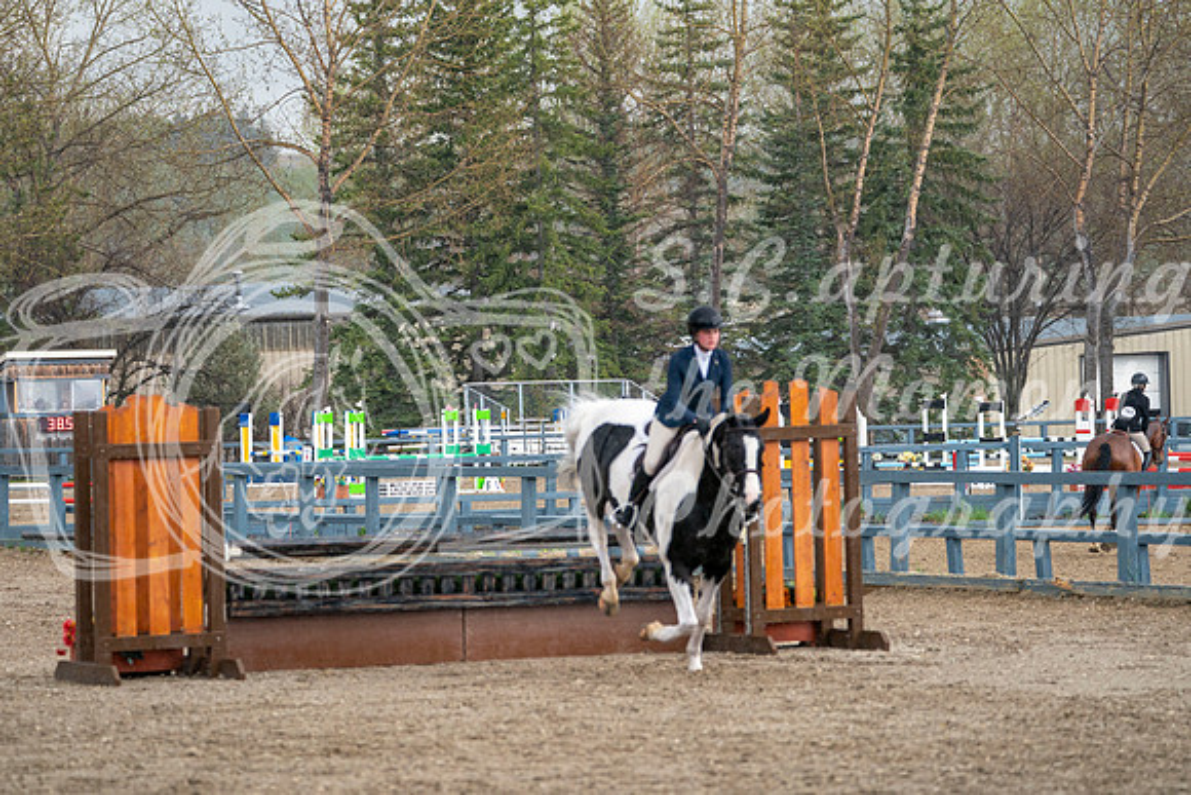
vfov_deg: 7.9
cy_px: 398
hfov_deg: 11.7
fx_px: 5791
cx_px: 596
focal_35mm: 175
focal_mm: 175
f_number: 5.6
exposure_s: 1/1250
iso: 1250
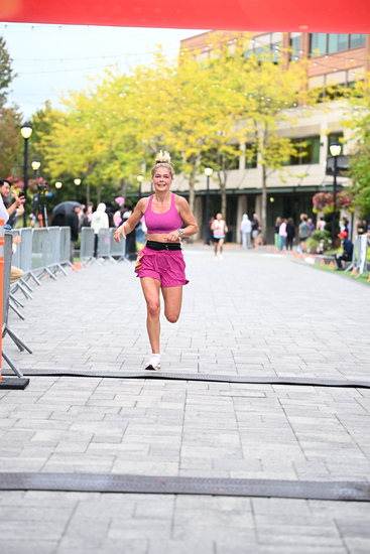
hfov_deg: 16.1
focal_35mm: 85
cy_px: 277
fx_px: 1309
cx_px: 185
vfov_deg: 23.9
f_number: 2.8
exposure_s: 1/1600
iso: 1250
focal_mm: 85
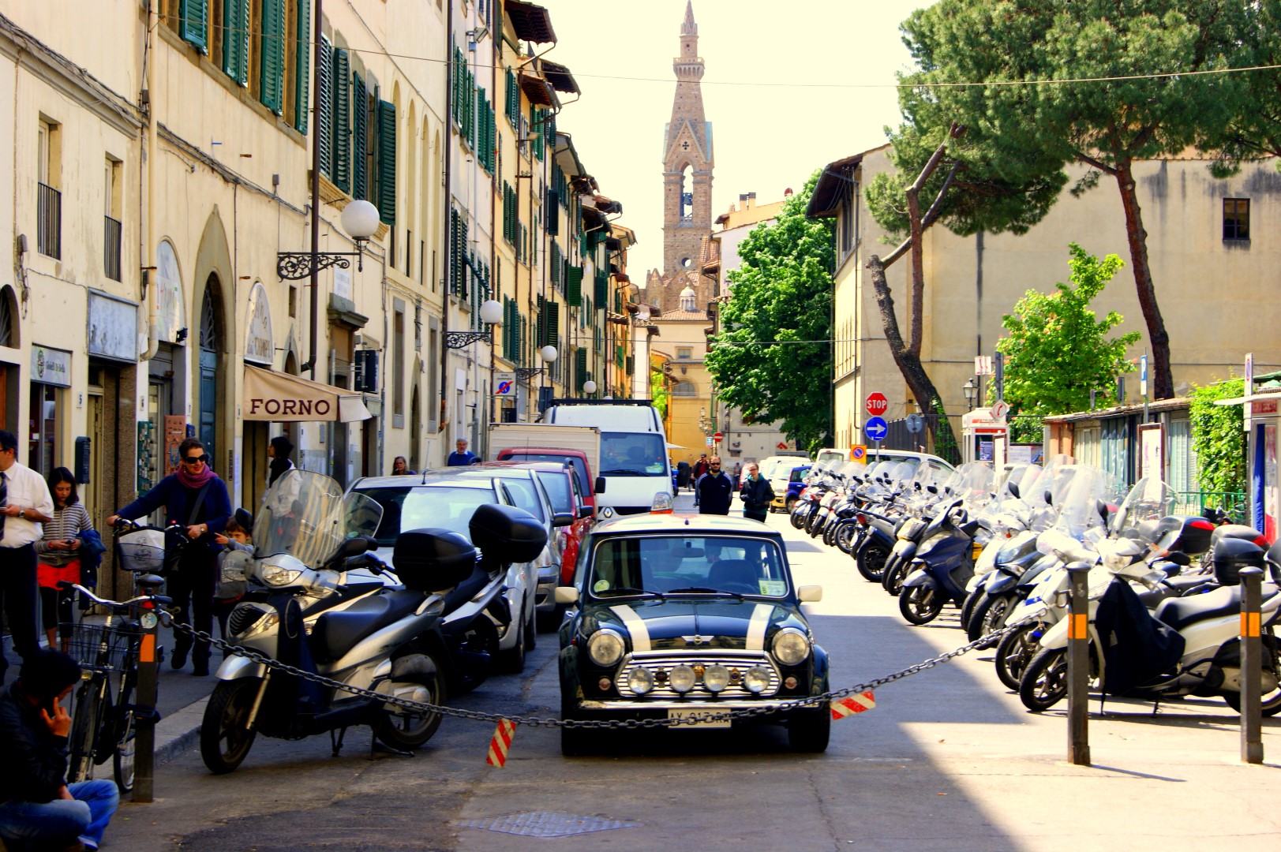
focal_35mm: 75
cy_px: 426
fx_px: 2667
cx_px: 640
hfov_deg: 27.0
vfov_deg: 18.2
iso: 100
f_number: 9
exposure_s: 1/100
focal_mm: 50
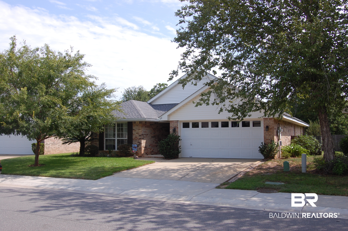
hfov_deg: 55.1
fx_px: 333
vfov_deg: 38.3
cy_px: 116
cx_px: 174
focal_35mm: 34
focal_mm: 23
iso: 200
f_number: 9
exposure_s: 1/320
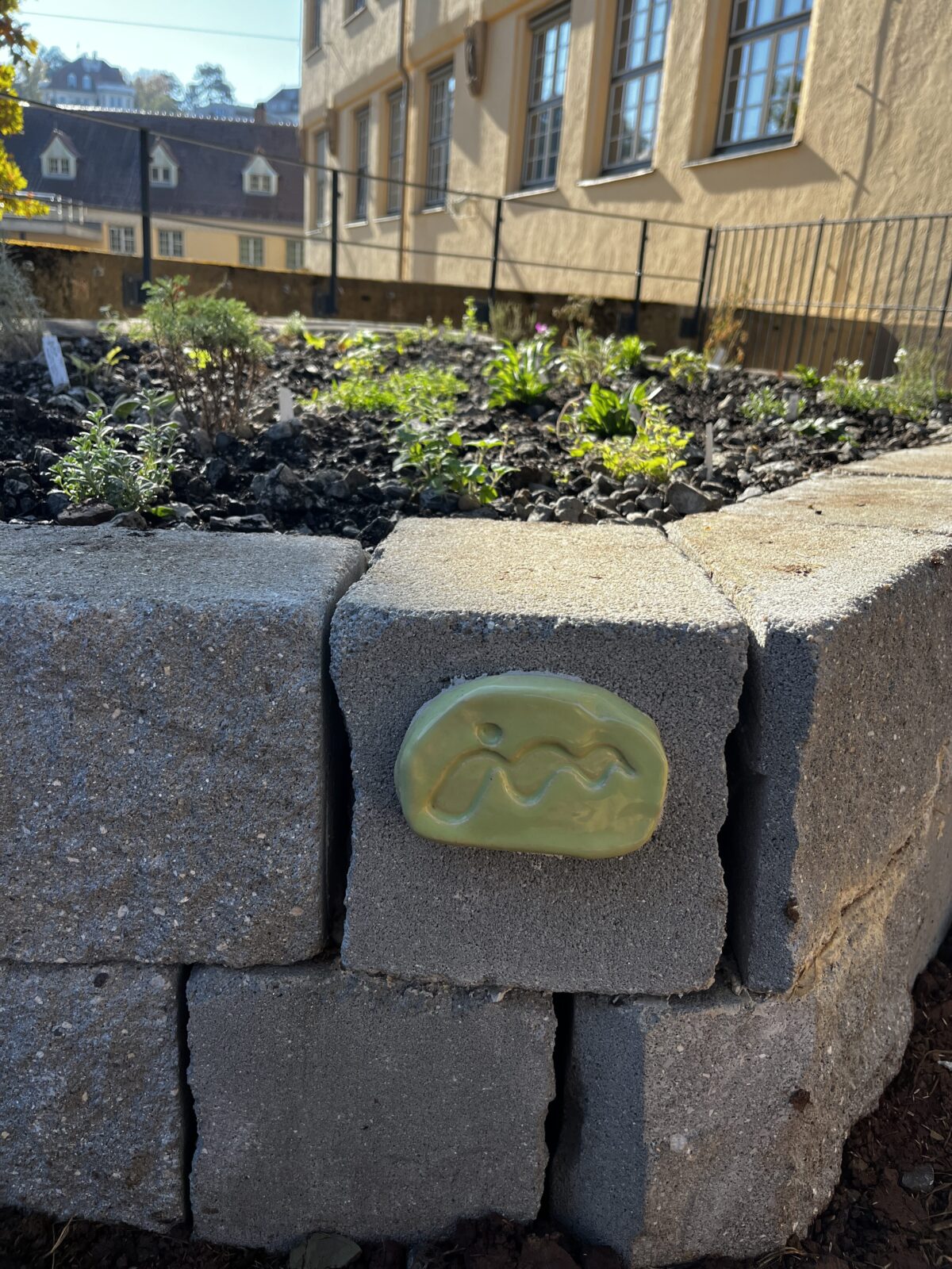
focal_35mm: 26
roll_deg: -4.7
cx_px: 476
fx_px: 953
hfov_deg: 53.1
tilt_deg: -19.0
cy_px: 634
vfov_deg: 67.3
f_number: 1.6
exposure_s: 1/804
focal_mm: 5.1
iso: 50
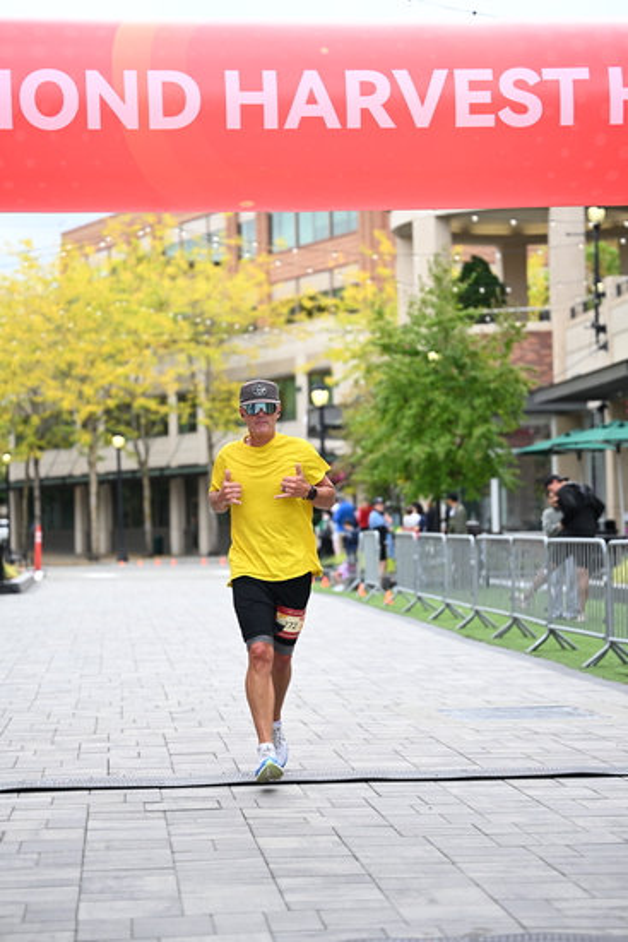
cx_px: 314
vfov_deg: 24.8
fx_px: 2144
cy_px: 471
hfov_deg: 16.7
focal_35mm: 82
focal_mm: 82
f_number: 2.8
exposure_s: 1/2000
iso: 640
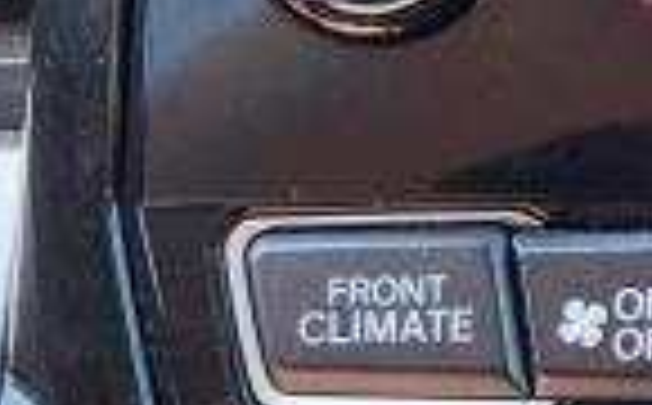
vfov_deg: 10.4
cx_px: 1304
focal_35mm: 122
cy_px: -153
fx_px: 2164
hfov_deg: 14.3
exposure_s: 1/200
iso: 80
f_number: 1.8
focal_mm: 5.4
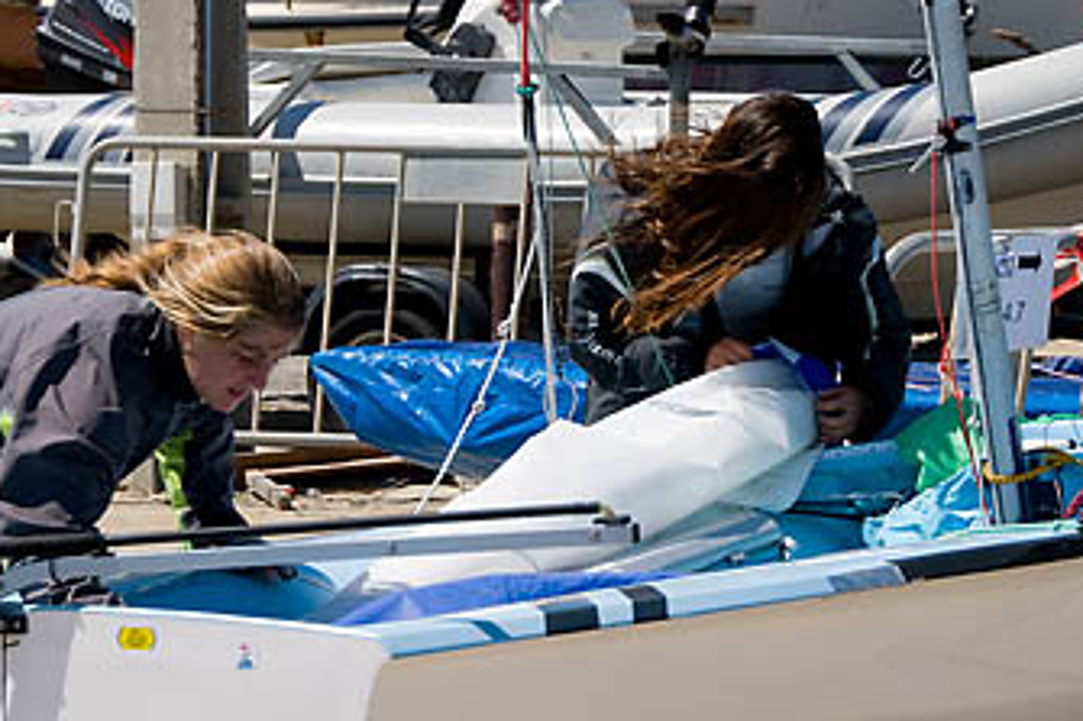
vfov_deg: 7.5
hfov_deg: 11.3
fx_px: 5472
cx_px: 595
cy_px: 338
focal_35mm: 182
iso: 100
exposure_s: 1/320
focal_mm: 70
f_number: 9
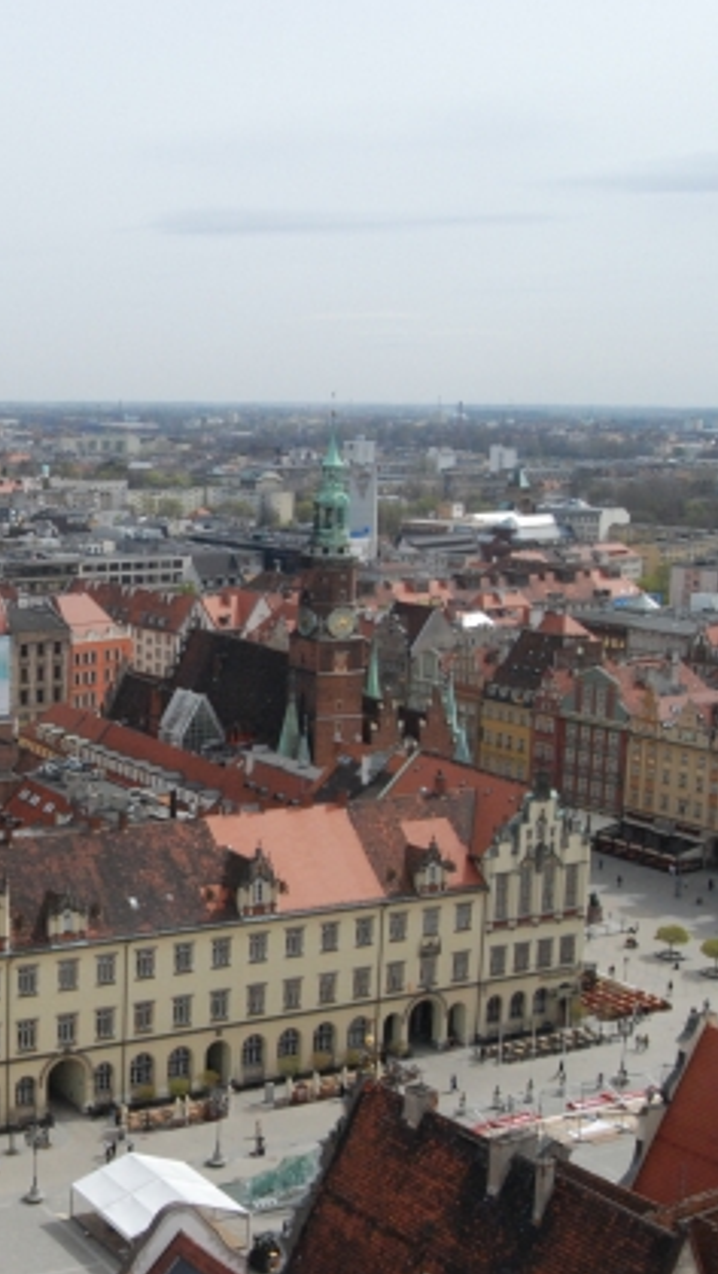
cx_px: -30
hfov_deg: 23.7
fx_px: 1623
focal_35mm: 48
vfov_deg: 42.9
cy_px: 642
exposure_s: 1/800
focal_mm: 20
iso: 1250
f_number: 14
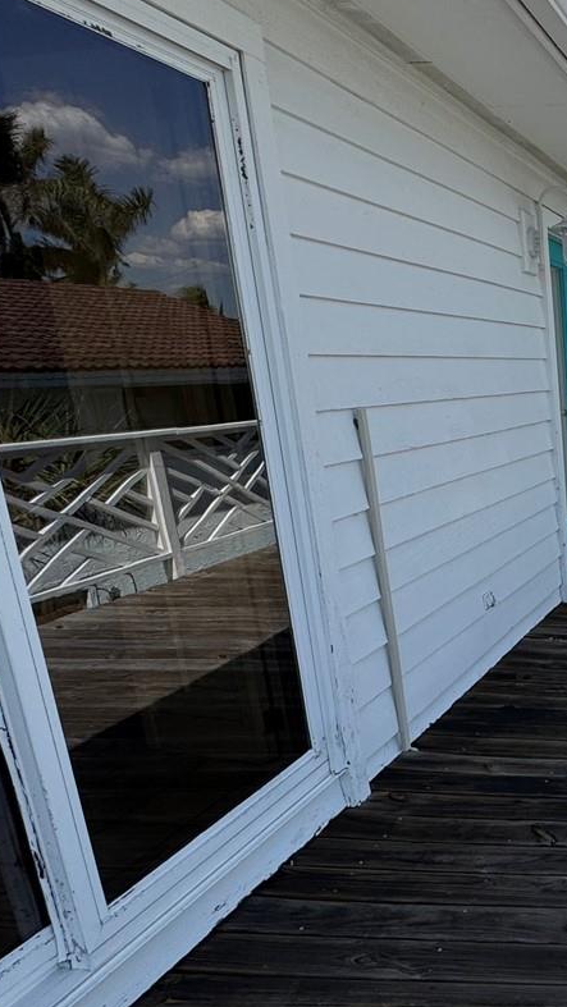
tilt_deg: -14.8
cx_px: 781
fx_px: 828
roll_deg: +0.0
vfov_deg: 62.3
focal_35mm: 31
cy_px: 583
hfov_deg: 28.8
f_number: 2.2
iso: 50
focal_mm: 2.22
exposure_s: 1/2494
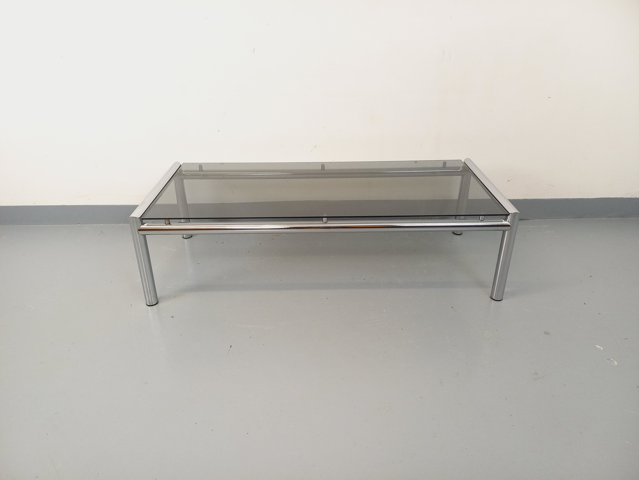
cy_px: 240
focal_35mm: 25
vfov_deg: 54.9
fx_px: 461
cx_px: 320
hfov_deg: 69.4
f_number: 1.8
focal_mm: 4.65
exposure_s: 1/50
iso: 160
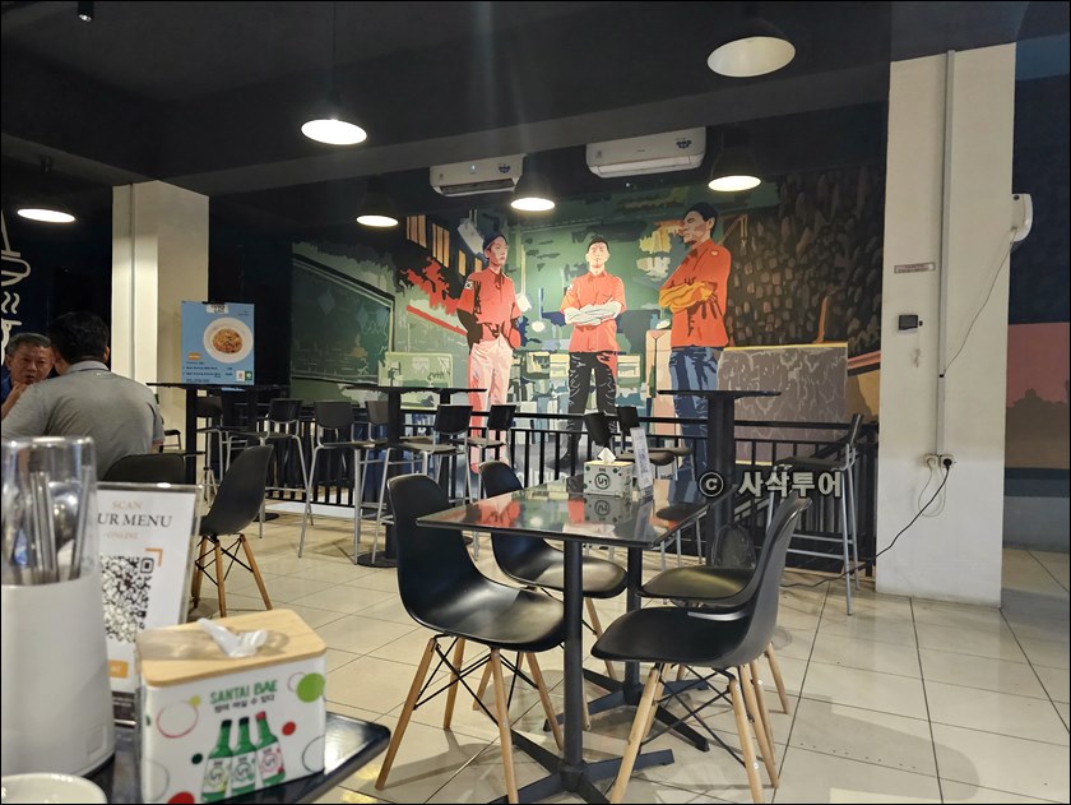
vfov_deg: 58.9
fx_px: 712
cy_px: 402
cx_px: 536
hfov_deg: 73.9
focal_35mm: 23
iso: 1000
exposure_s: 1/50
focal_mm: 6.3
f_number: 1.7
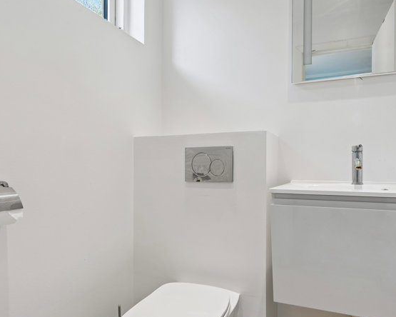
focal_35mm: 23
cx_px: 233
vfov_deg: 60.5
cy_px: 186
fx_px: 270
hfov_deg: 72.0
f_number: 13
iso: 400
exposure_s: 1/8
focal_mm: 17
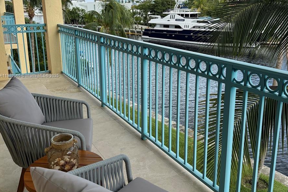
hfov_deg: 55.8
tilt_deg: -13.0
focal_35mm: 34
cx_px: 146
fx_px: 272
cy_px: 76
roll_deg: -0.2
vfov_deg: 38.7
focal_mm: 6.76
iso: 100
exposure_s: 1/2232
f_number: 1.78
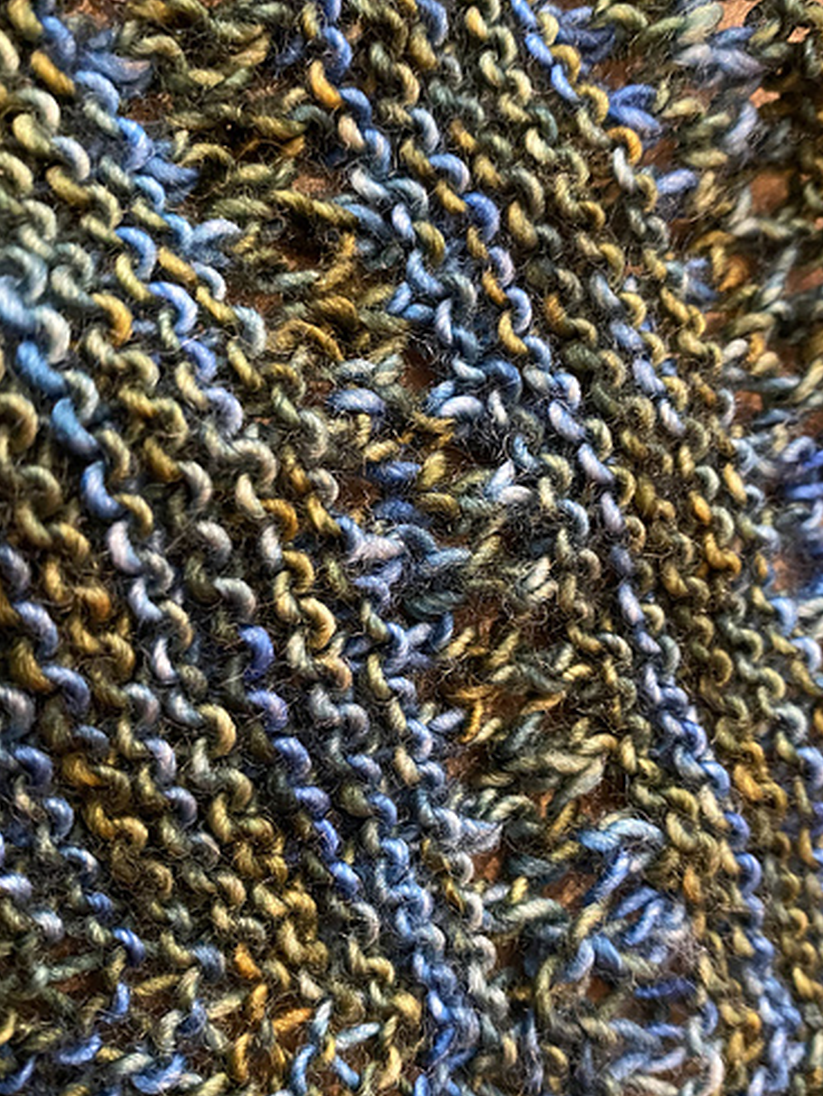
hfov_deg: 41.8
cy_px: 594
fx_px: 1077
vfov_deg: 53.9
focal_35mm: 34
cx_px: 444
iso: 640
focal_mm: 4.25
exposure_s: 1/25
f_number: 1.8
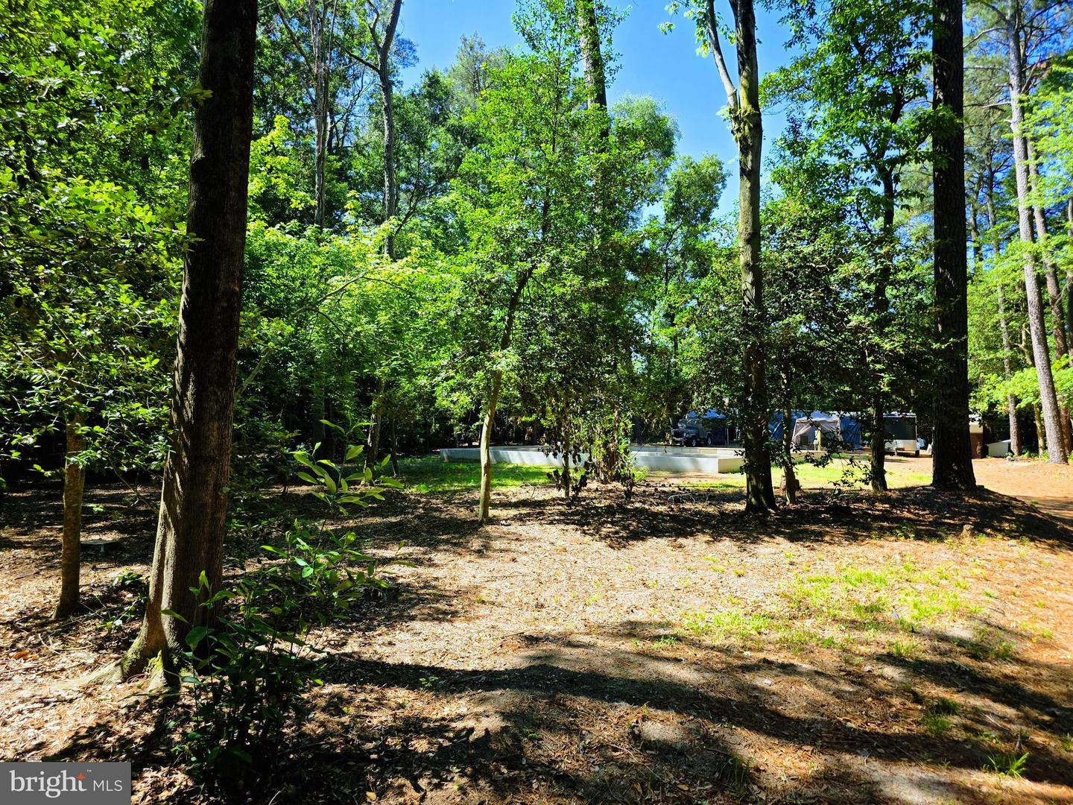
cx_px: 536
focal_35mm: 23
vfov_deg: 58.9
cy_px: 402
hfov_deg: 73.9
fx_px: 713
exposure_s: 1/1410
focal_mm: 6.3
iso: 80
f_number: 1.7
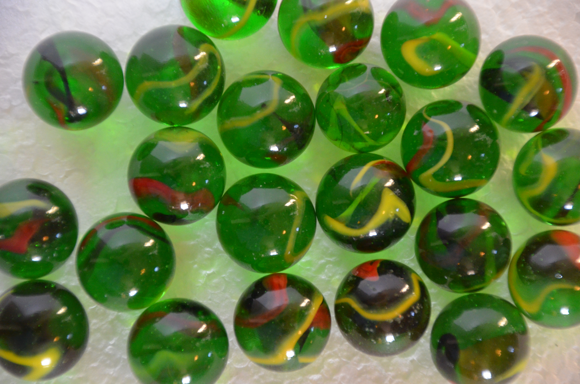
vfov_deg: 4.1
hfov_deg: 6.3
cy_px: 192
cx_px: 290
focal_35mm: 330
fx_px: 5306
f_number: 6.3
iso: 2000
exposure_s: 1/60
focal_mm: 220
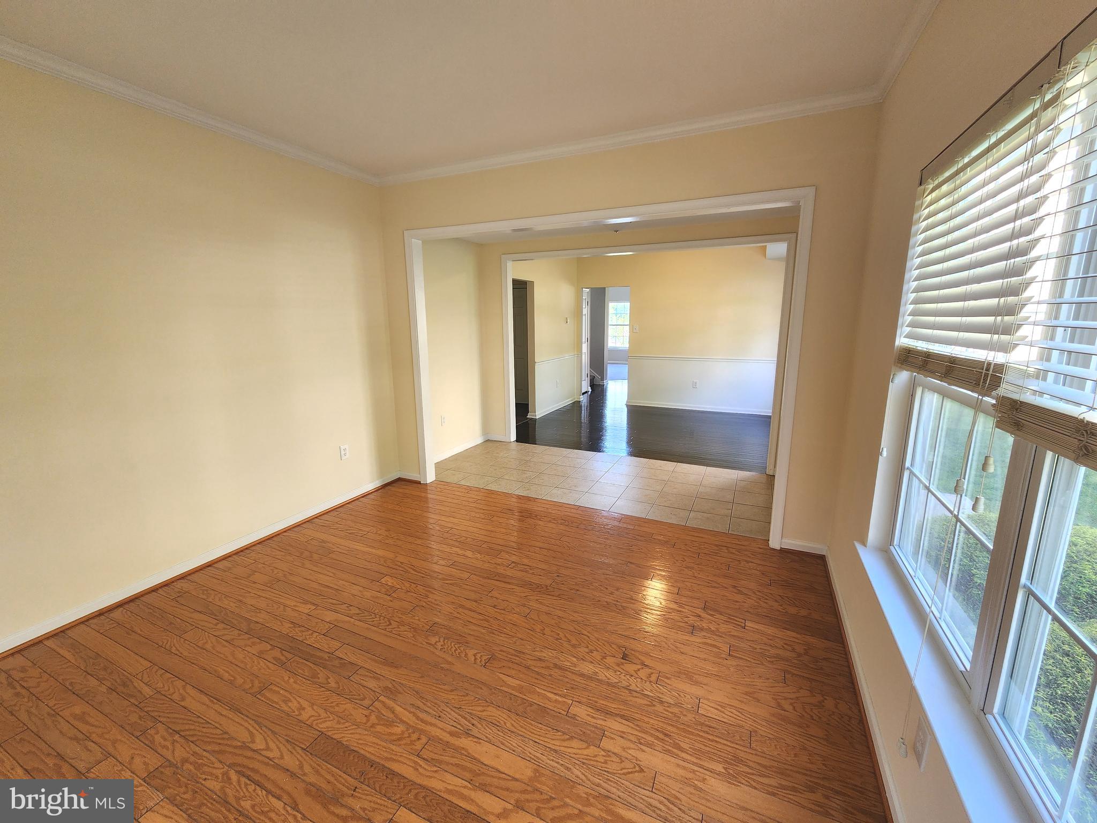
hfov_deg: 106.2
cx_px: 548
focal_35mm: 13
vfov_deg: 89.9
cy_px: 412
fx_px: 412
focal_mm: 2.2
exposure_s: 1/60
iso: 100
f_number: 2.2
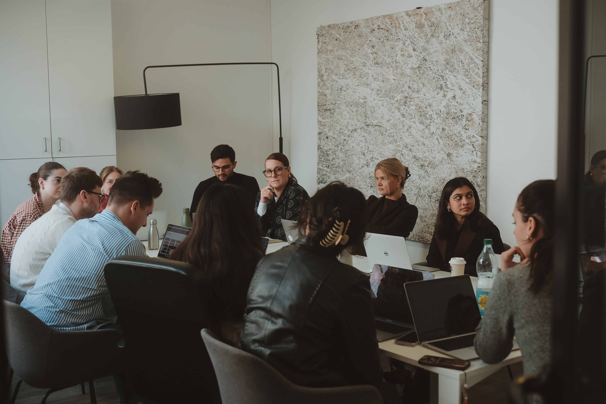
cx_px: 303
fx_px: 690
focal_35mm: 41
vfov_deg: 32.6
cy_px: 202
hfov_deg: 47.4
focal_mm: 27
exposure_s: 1/240
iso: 320
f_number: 2.5
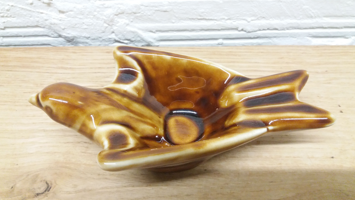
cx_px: 175
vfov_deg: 37.8
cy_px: 92
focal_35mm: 31
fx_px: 292
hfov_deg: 62.6
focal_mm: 3.7
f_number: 1.9
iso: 200
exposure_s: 1/100
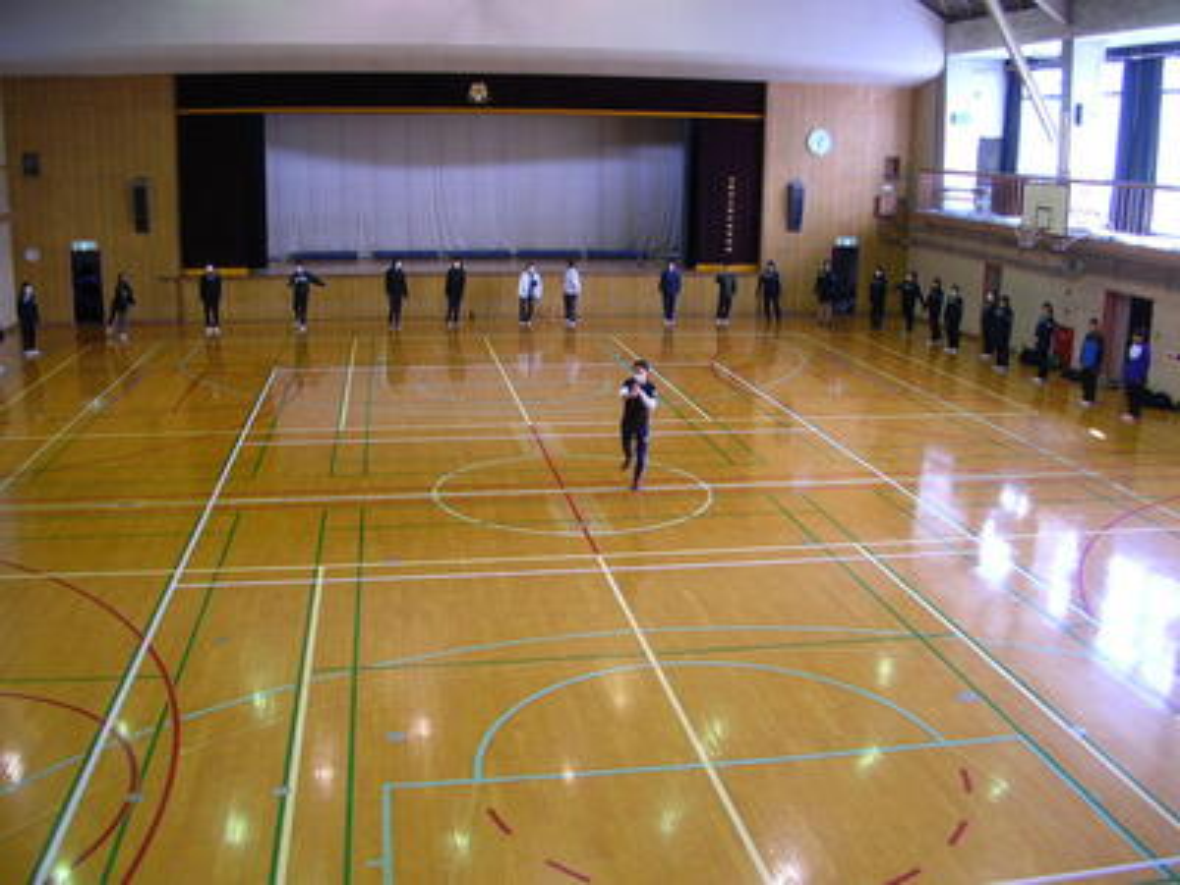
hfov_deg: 52.6
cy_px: 442
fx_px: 1193
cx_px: 590
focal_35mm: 35
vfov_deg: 40.7
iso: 50
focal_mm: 5.8
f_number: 2.8
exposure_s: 1/13.7
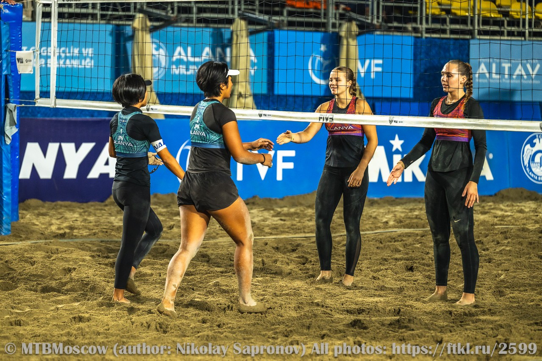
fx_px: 2183
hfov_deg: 14.2
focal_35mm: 145
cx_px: 271
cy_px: 180
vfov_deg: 9.5
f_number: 3.5
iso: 1250
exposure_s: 1/1250
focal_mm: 145
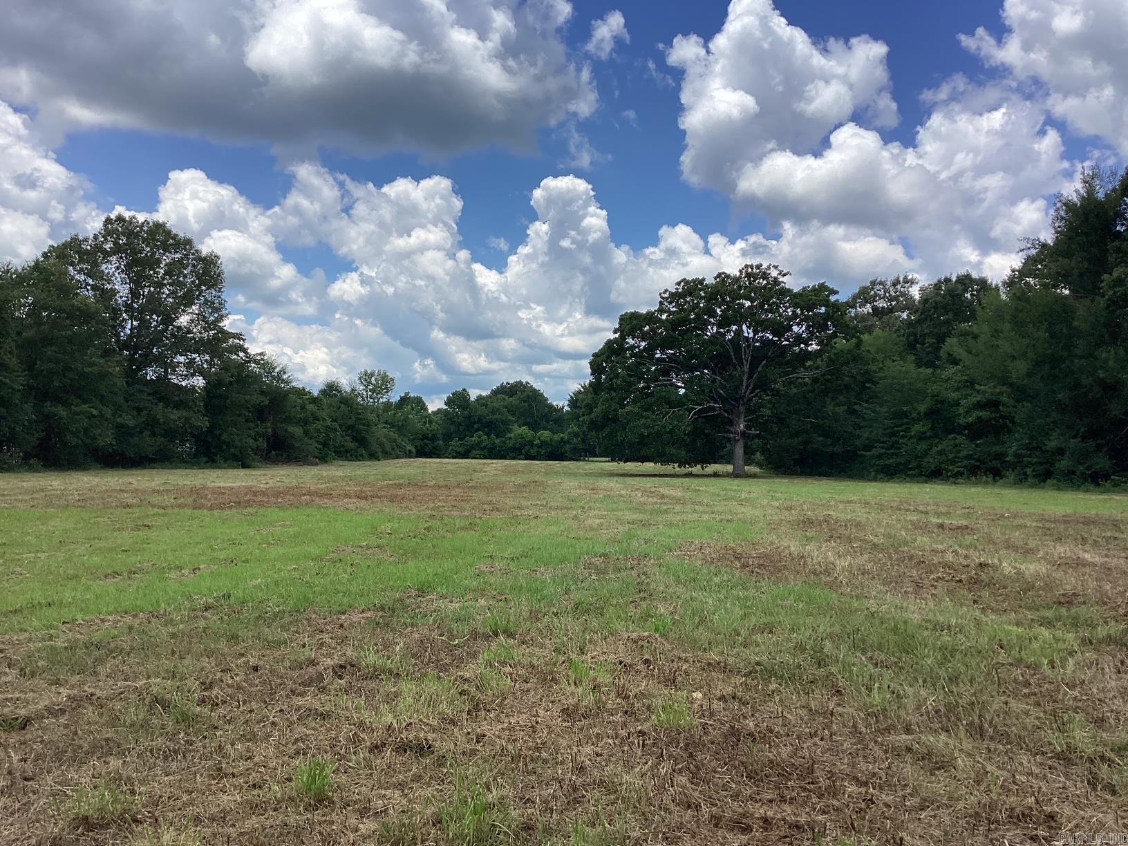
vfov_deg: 45.4
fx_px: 1010
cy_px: 423
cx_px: 564
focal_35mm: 31
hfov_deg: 58.4
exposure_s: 1/1664
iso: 25
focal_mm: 3.3
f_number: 2.4
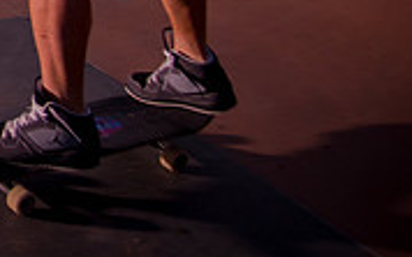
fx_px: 1111
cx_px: -312
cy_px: -169
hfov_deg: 17.4
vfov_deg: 12.3
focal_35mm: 99
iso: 640
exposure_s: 1/500
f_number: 4
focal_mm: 24
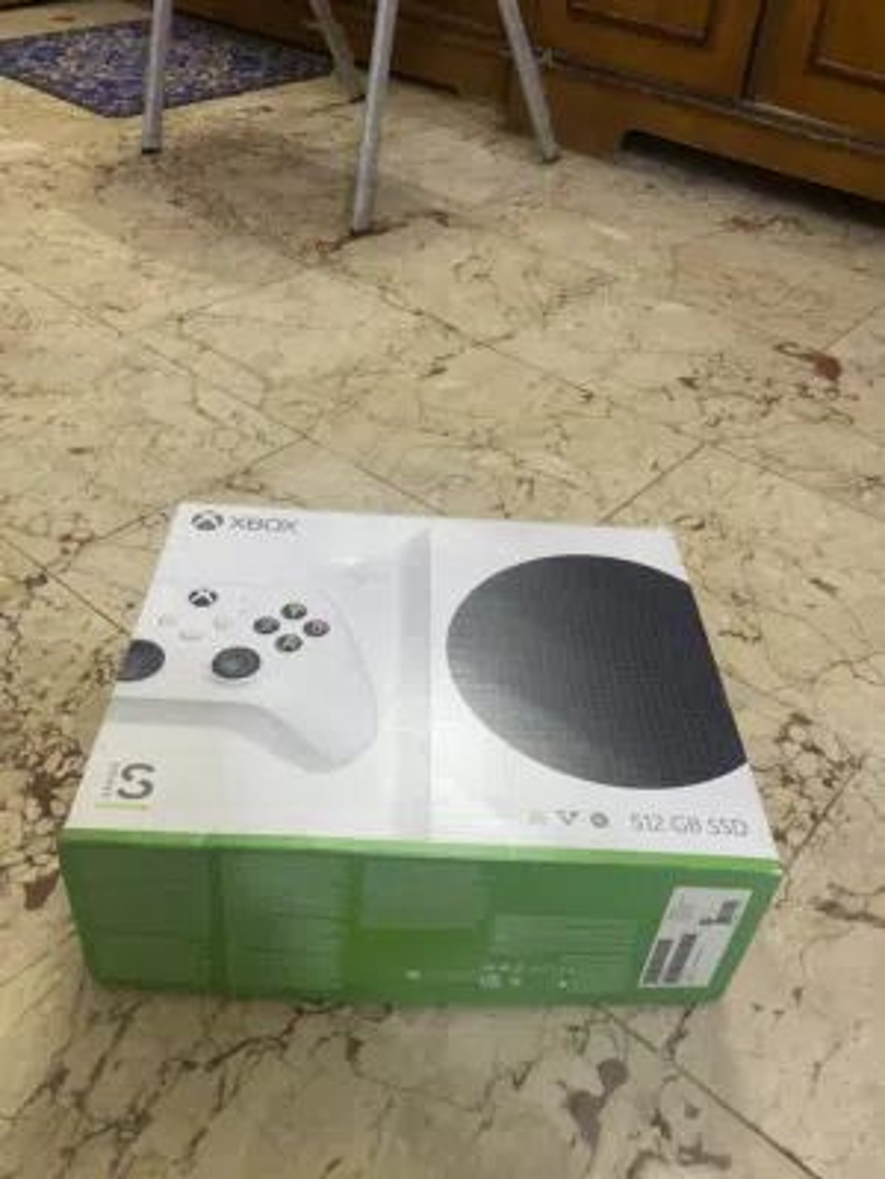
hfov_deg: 48.2
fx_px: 989
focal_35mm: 29
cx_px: 442
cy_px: 590
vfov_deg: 61.7
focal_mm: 3
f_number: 1.8
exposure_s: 1/60
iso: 100
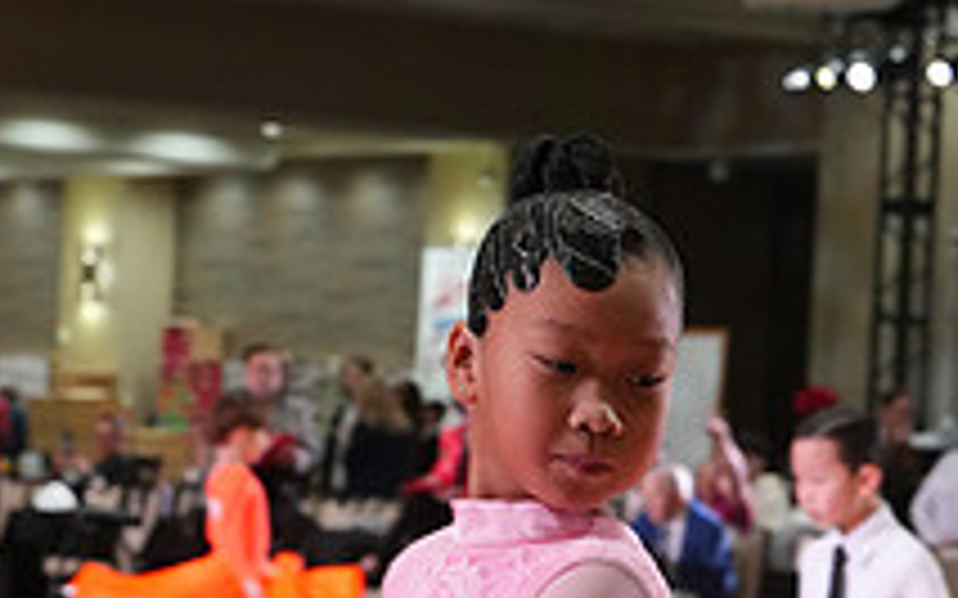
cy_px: 940
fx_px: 5064
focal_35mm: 194
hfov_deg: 10.8
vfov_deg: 6.7
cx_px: 735
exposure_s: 1/200
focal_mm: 70
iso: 4000
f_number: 6.3
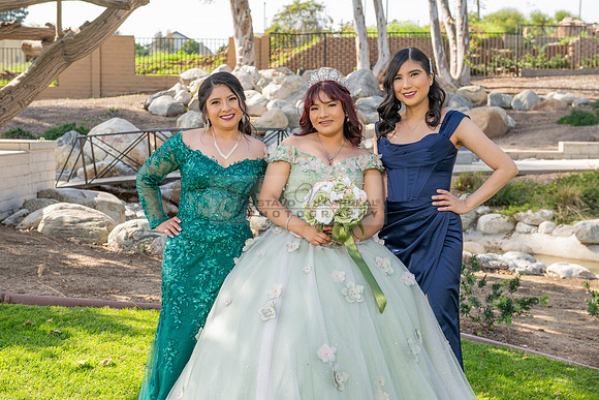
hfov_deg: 36.2
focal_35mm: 55
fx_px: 915
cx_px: 300
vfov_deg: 24.6
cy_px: 200
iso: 200
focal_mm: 55
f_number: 5.6
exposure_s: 1/250
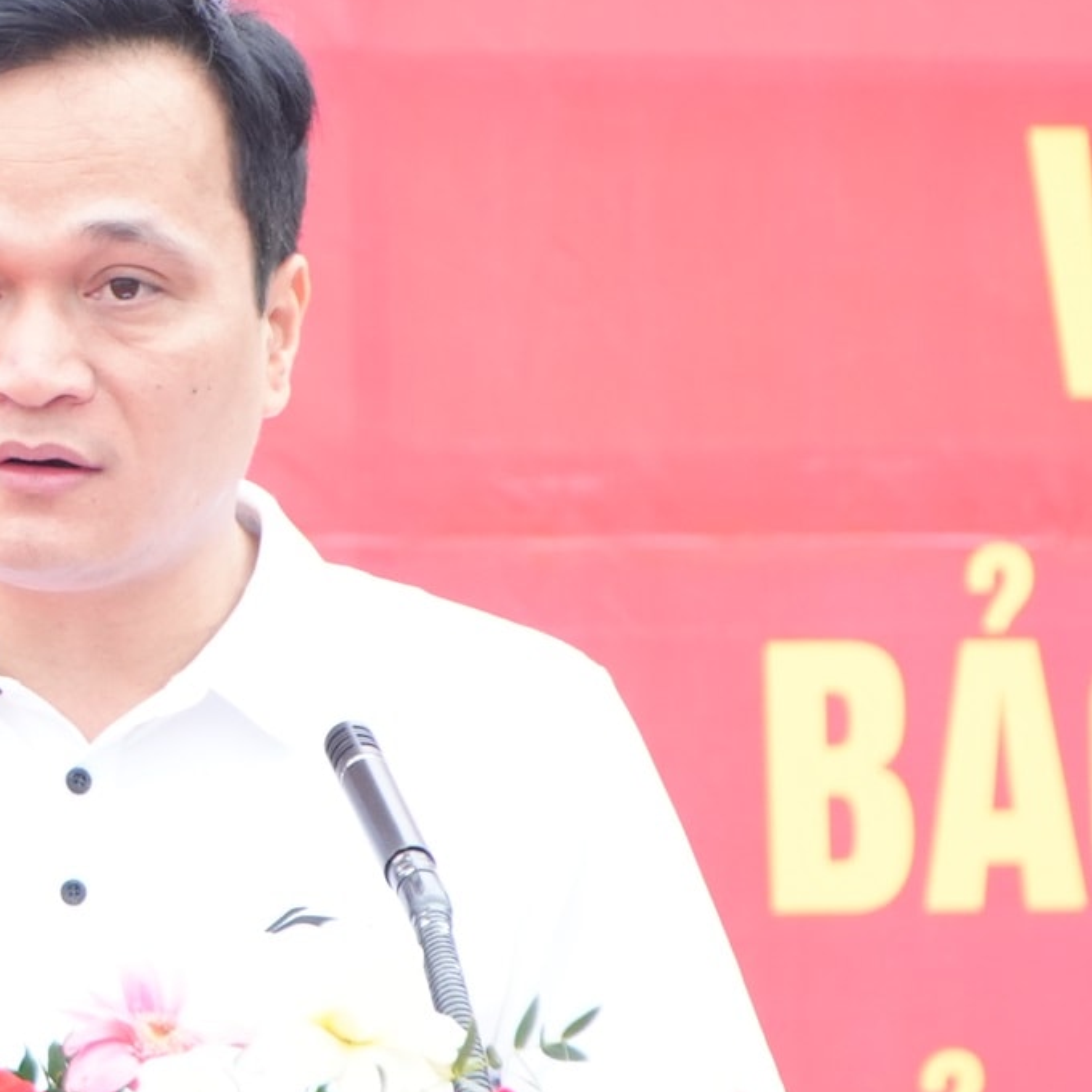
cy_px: 457
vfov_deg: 4.4
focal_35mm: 399
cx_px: -189
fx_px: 14225
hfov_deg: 4.4
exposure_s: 1/160
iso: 1000
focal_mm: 85
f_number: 4
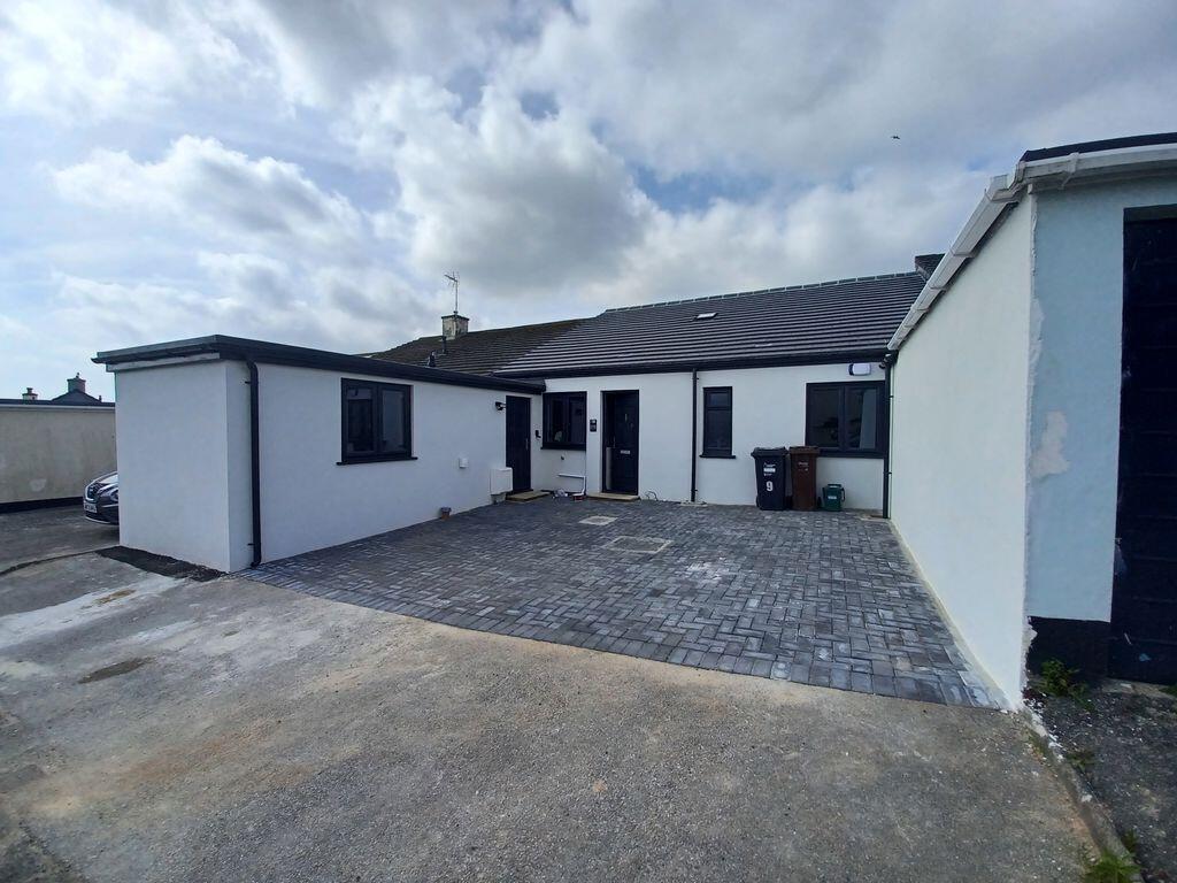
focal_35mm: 13
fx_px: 442
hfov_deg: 106.2
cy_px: 442
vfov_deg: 89.9
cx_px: 588
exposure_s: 1/2160
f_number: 2.2
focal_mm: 1.42
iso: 40
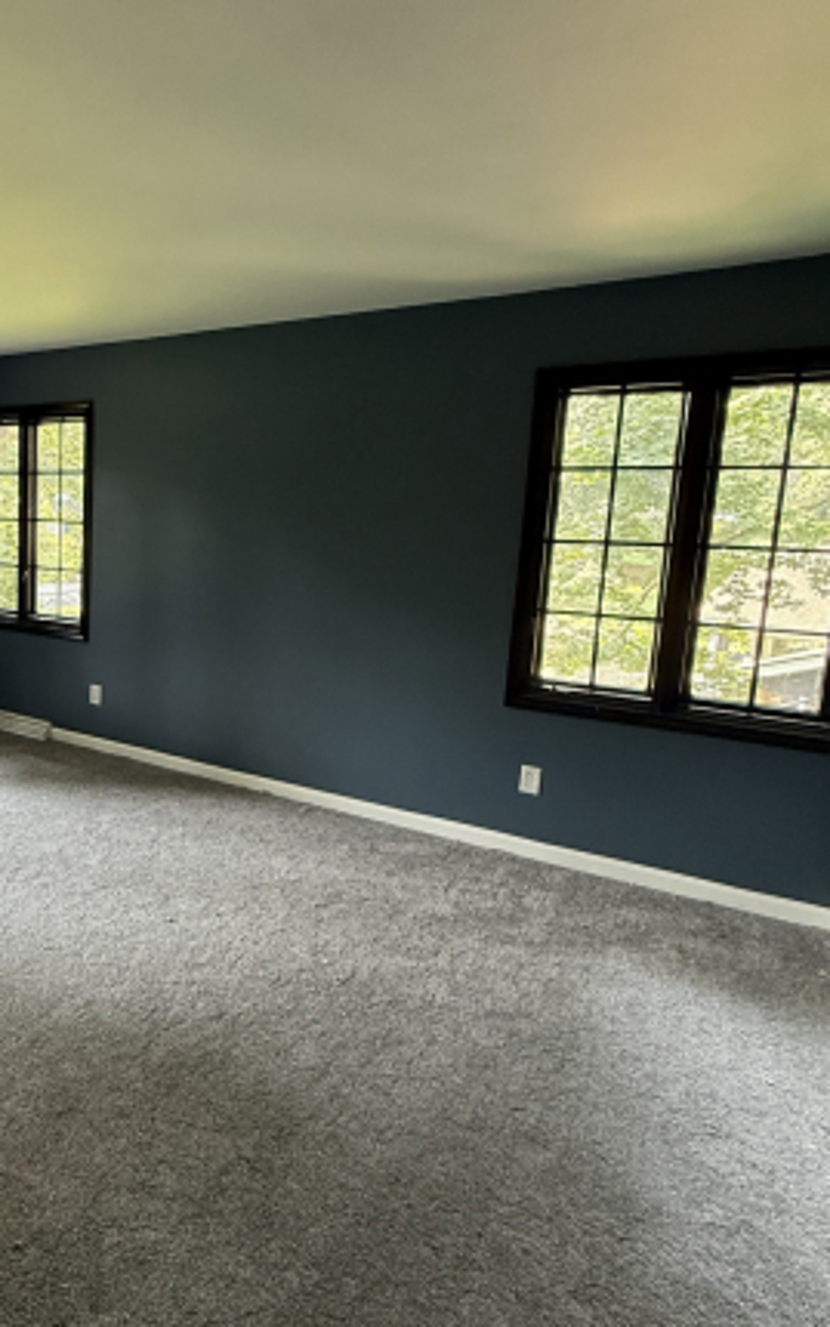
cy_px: 631
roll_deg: -2.0
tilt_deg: -8.2
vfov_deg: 77.1
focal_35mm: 23
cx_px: 83
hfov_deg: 47.6
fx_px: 832
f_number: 2.2
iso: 320
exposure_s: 1/75
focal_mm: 2.22
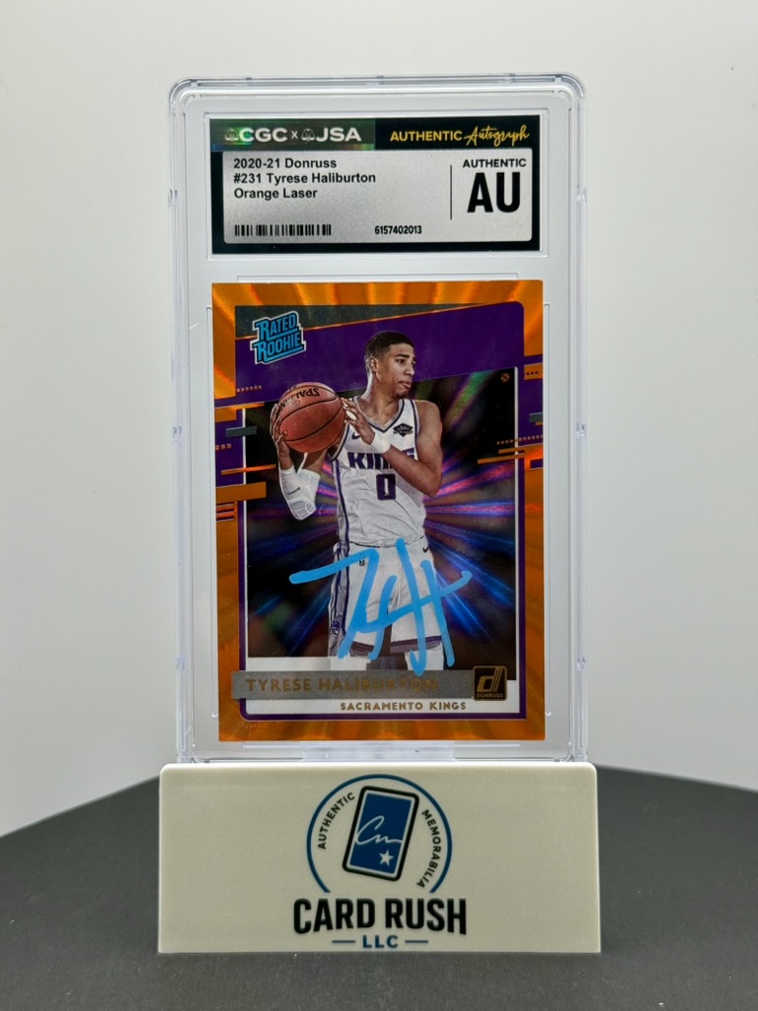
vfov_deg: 39.7
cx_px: 379
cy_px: 506
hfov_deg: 30.3
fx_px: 1401
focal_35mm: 48
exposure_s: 1/216
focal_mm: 6.76
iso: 50
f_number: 1.78
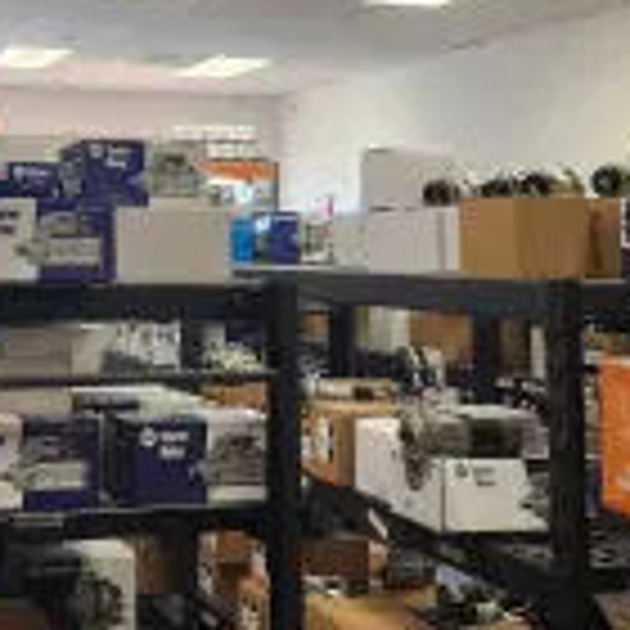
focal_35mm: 58
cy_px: 153
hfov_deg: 28.6
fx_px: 1194
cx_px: 81
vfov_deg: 29.1
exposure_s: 1/180
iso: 200
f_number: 1.8
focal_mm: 5.4
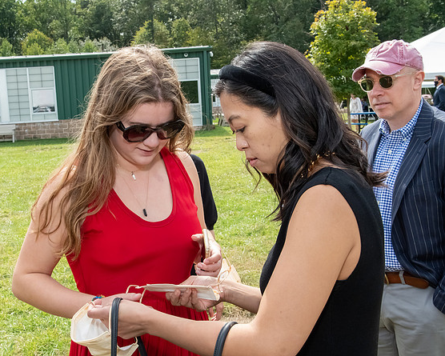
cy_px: 180
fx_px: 632
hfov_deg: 38.5
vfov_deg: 31.5
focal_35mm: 48
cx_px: 169
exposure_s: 1/250
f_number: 11
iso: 800
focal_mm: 26
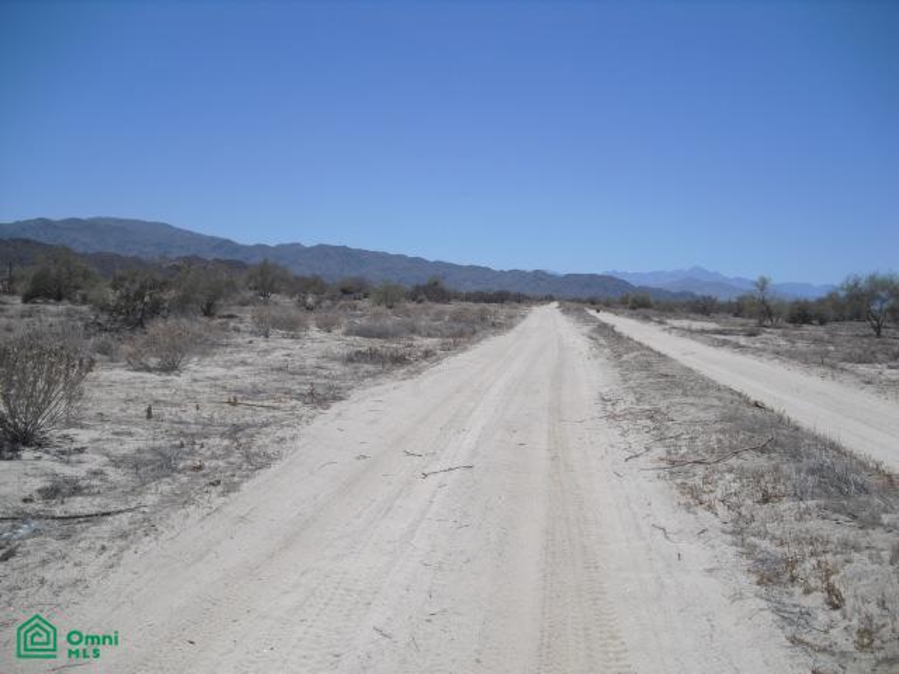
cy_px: 337
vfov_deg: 39.7
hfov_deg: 51.4
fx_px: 935
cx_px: 450
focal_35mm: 36
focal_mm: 6.3
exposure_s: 1/320
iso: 64
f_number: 7.8
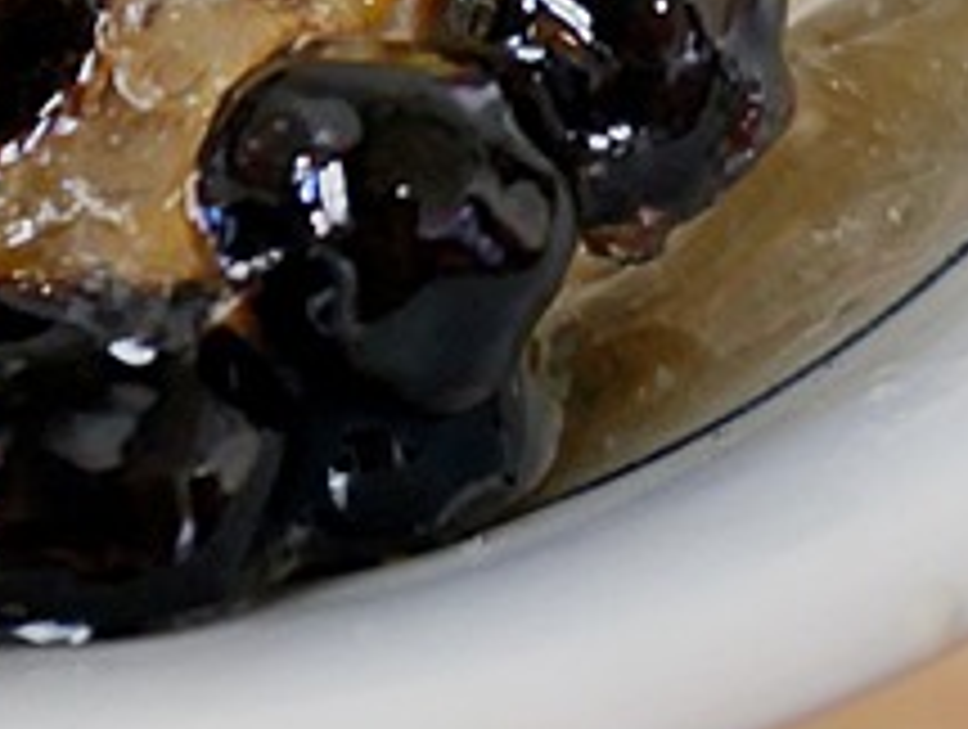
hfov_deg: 14.4
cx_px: -338
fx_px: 3641
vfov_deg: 10.7
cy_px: -623
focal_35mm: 130
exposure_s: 1/60
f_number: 2.5
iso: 250
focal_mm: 14
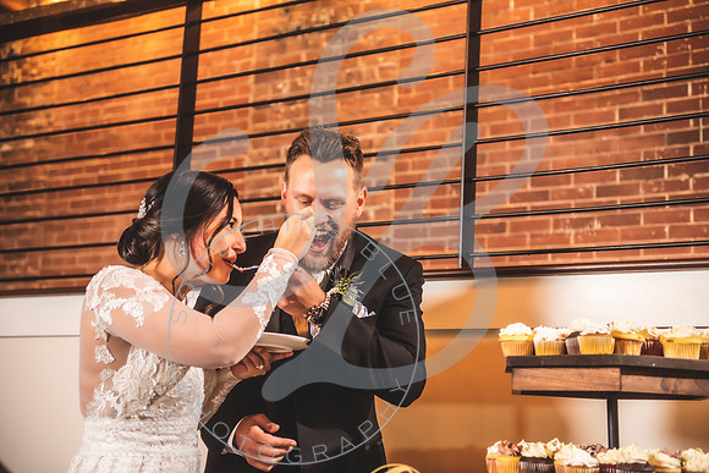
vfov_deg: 24.2
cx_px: 354
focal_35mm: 56
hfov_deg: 35.6
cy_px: 236
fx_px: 1103
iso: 500
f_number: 2.8
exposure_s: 1/125
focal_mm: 56
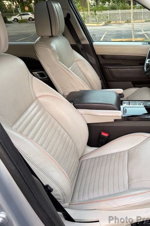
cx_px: 142
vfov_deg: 55.8
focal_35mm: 34
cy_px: 115
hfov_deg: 35.9
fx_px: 213
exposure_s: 1/118
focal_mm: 6.76
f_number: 1.78
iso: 200
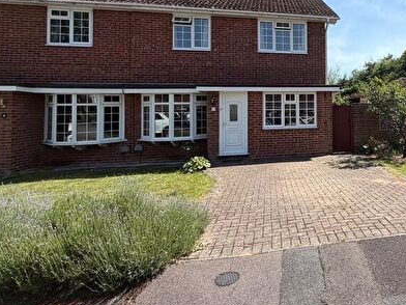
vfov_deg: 53.8
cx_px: 341
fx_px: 293
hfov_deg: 61.8
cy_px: 101
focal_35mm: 25
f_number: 2.2
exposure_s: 1/770
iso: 25
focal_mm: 2.22
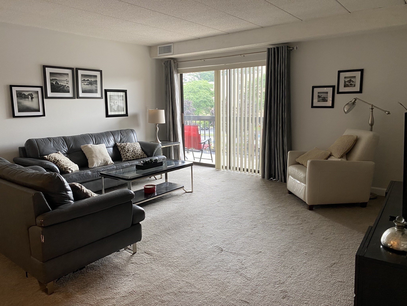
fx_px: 306
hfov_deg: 67.3
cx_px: 204
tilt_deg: -11.1
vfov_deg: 53.1
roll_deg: +1.5
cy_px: 153
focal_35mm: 26
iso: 80
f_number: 1.8
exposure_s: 1/60
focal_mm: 4.25
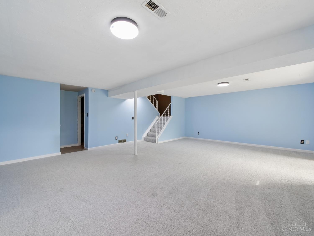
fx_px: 127
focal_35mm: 14
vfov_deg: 85.7
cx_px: 157
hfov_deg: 102.1
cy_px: 118
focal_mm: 7
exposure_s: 1/25
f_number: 7.1
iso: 640
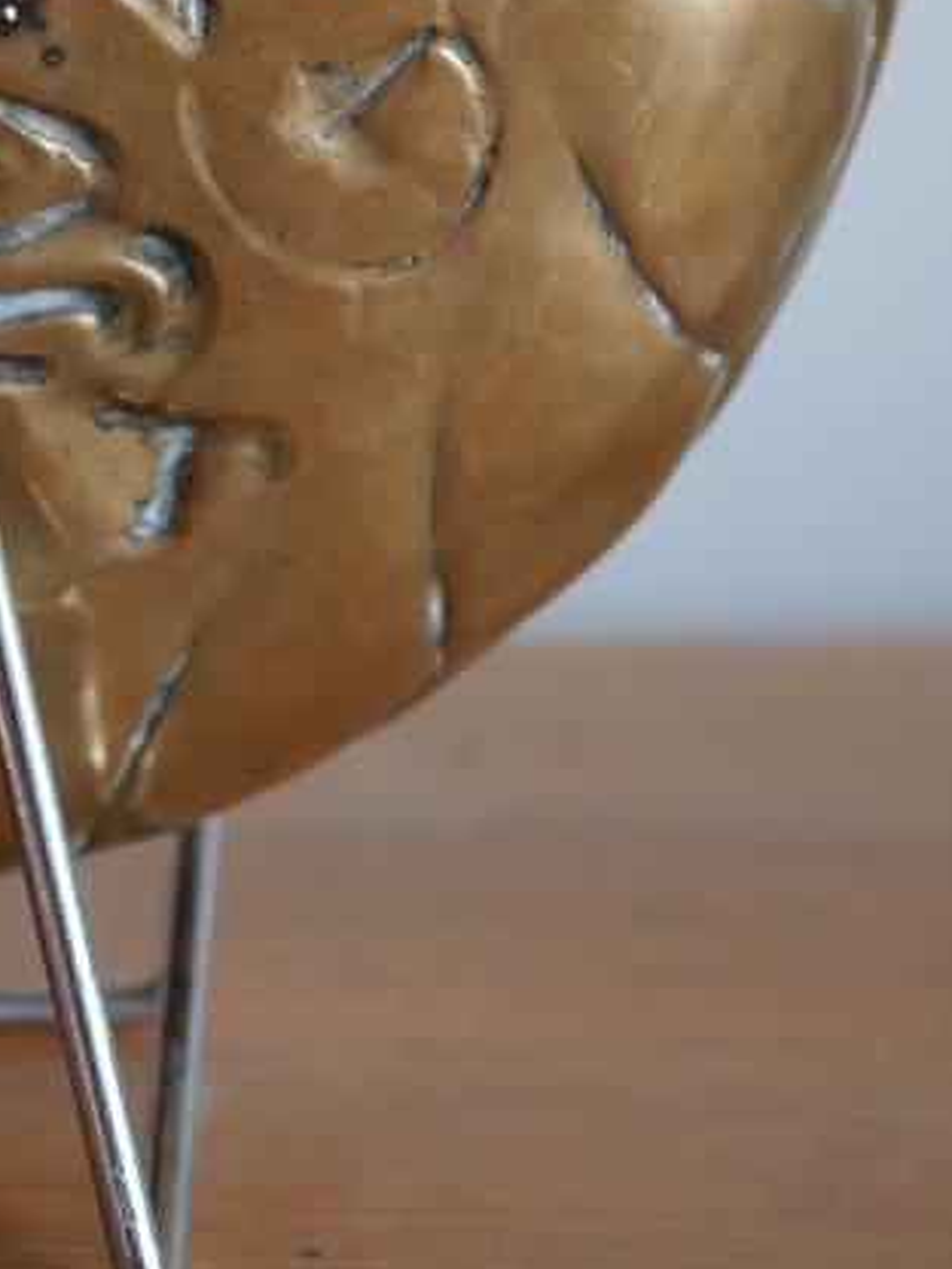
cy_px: -12
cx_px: -241
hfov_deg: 8.5
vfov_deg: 11.3
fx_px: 6344
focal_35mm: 173
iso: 640
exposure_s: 1/60
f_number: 2.8
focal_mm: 30
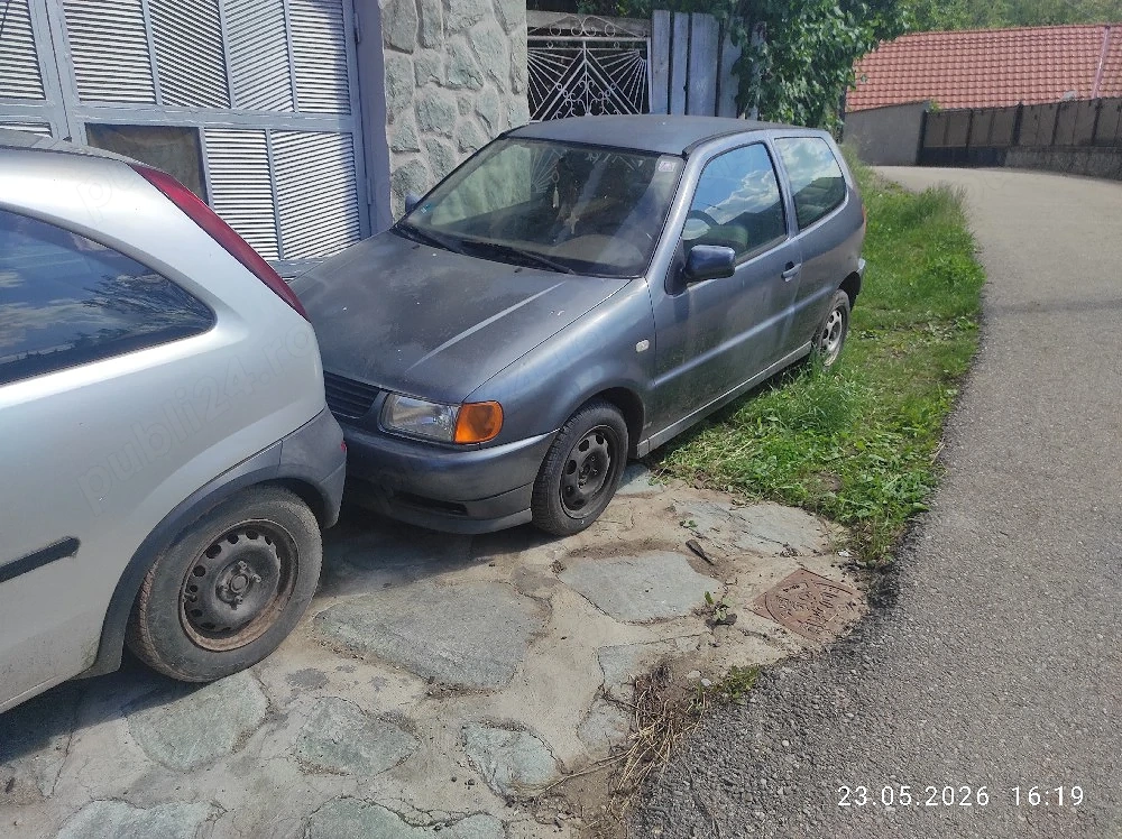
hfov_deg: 69.4
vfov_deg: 54.8
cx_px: 561
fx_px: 810
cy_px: 420
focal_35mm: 25
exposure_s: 1/3333
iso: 100
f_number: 1.89
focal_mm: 5.43
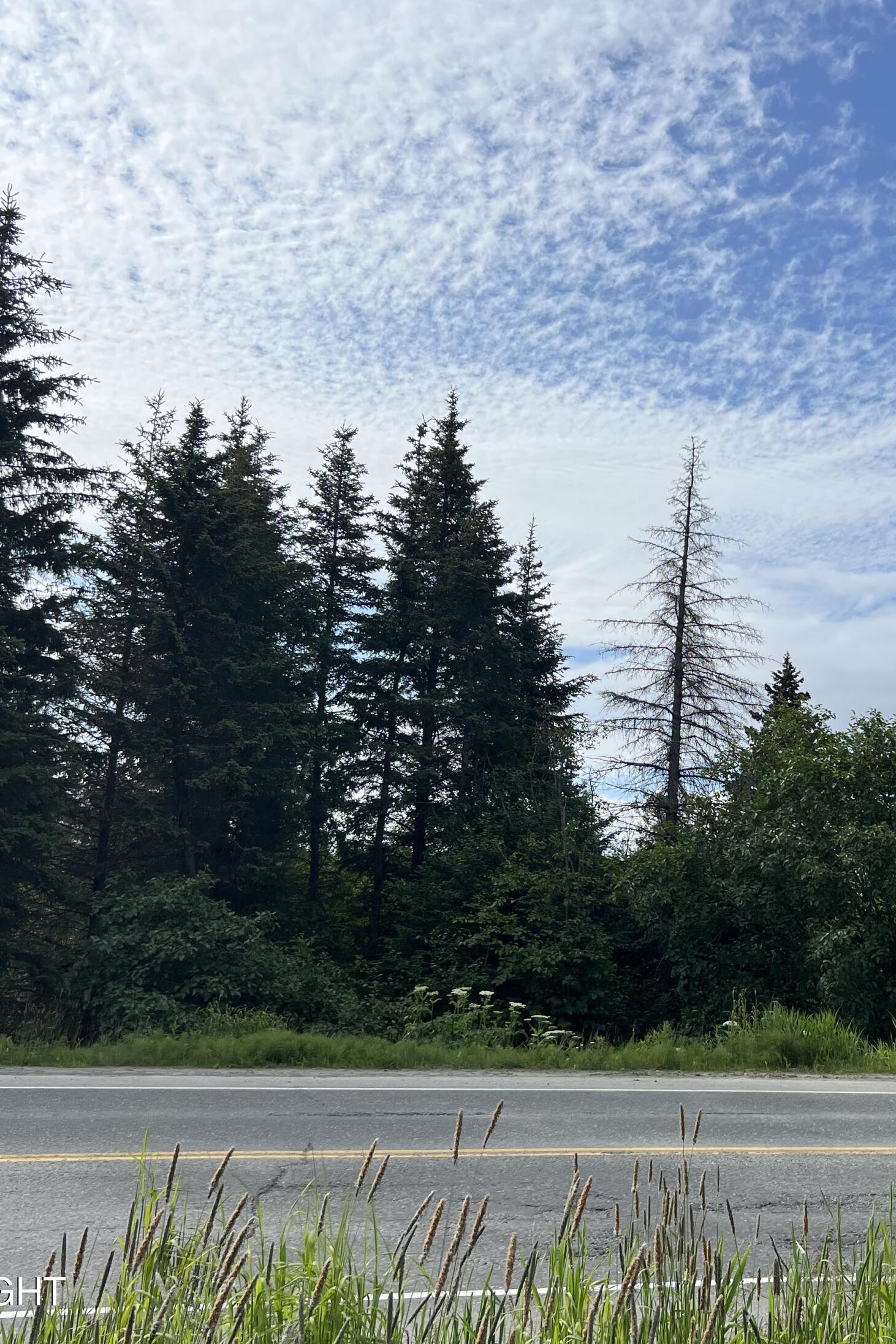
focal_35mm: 37
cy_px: 666
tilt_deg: +12.3
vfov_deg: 51.9
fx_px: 1381
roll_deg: -0.6
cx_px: 631
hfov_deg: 35.4
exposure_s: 1/8696
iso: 50
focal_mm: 5.7
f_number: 1.5
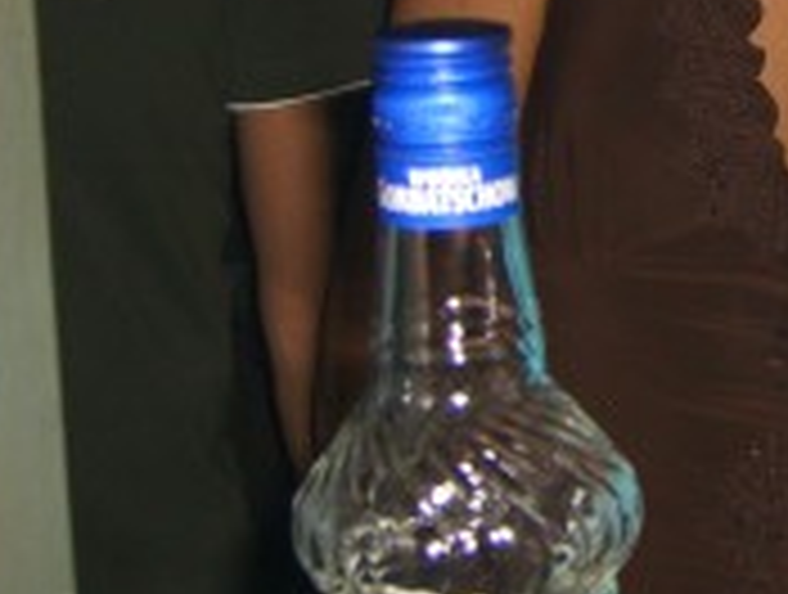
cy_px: -140
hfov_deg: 14.6
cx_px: 995
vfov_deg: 11.2
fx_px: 2965
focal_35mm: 130
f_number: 2.8
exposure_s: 1/60
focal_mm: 7.9
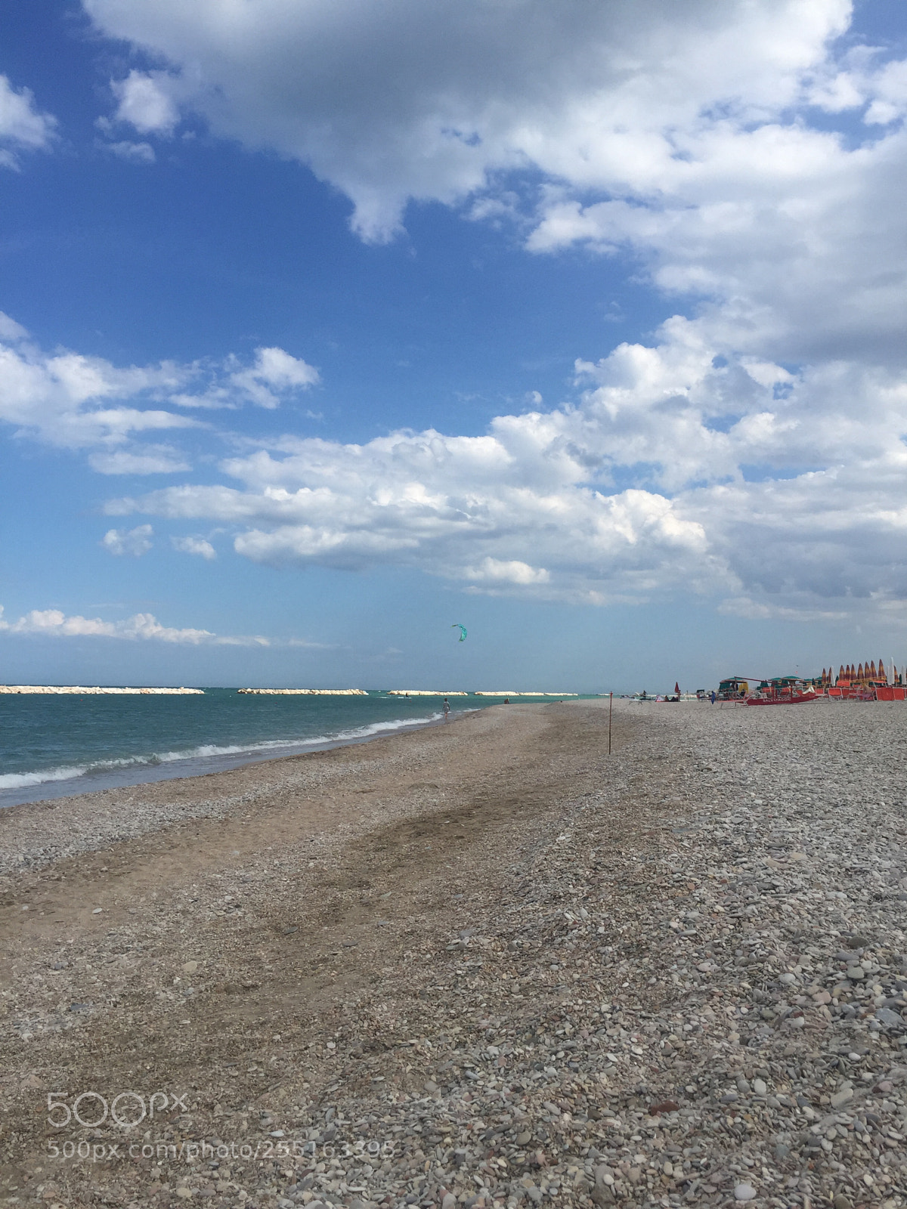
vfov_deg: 61.7
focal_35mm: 29
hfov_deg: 48.2
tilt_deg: +4.9
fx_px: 1013
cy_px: 604
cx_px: 454
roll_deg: -1.7
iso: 32
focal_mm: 4.15
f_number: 2.2
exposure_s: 1/3597
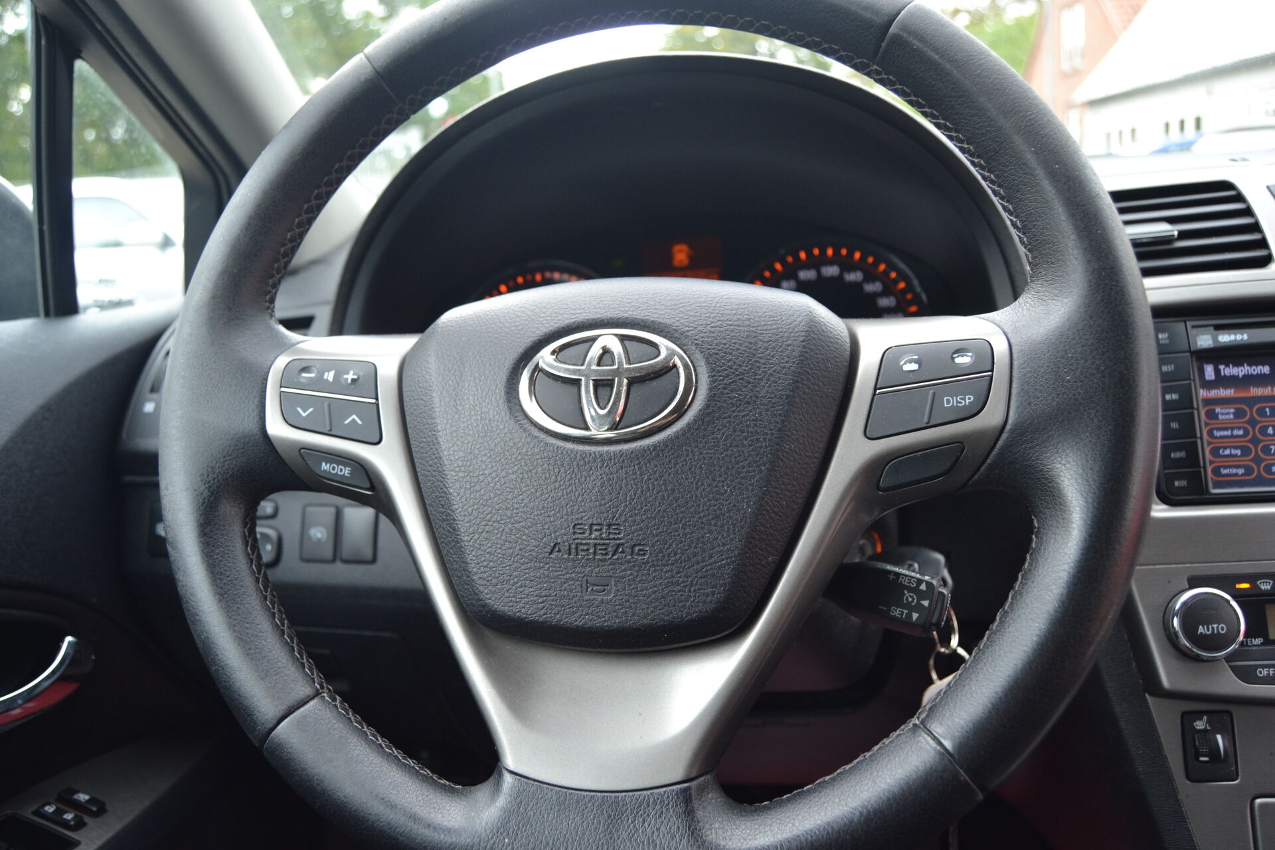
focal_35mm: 27
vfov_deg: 47.9
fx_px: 956
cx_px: 638
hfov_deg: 67.4
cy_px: 425
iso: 400
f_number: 4.5
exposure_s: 1/80
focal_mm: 18
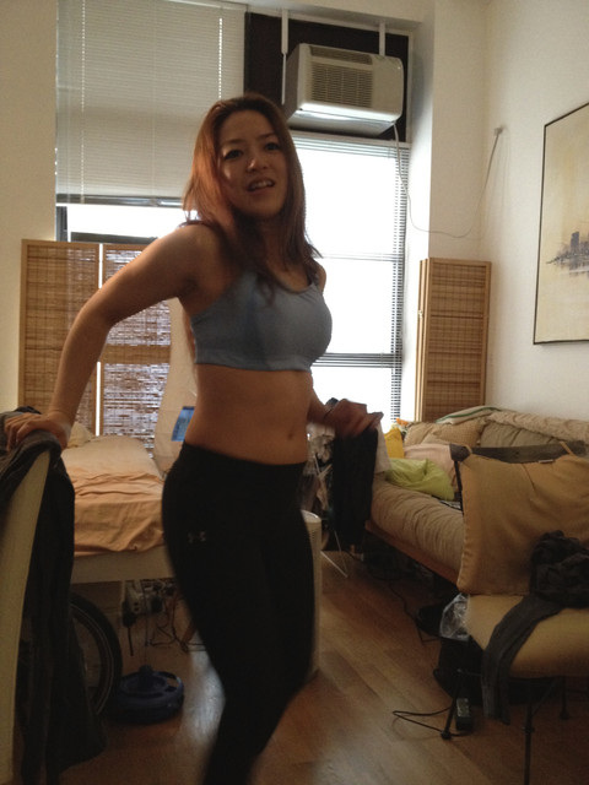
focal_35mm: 35
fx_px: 794
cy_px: 392
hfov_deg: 40.7
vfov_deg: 52.6
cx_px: 294
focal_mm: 4.28
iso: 400
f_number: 2.4
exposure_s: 1/17
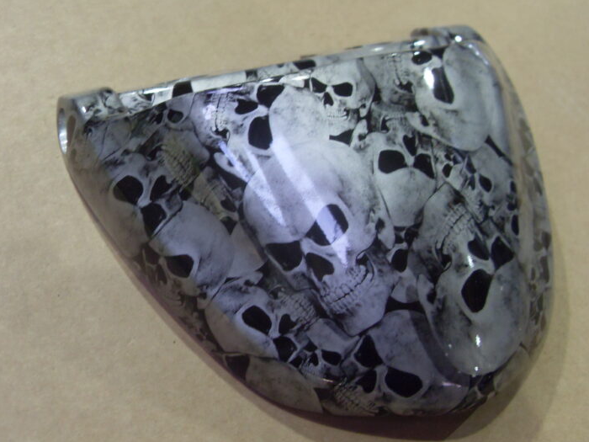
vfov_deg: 35.9
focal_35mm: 40
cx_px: 321
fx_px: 681
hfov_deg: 46.7
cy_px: 205
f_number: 2.8
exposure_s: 1/30
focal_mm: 6.3
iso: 200
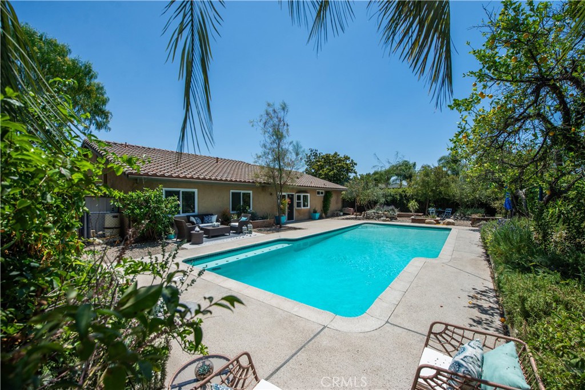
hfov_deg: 104.2
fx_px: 228
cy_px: 195
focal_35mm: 14
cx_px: 292
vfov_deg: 81.2
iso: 400
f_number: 5.6
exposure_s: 1/1600
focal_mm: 14
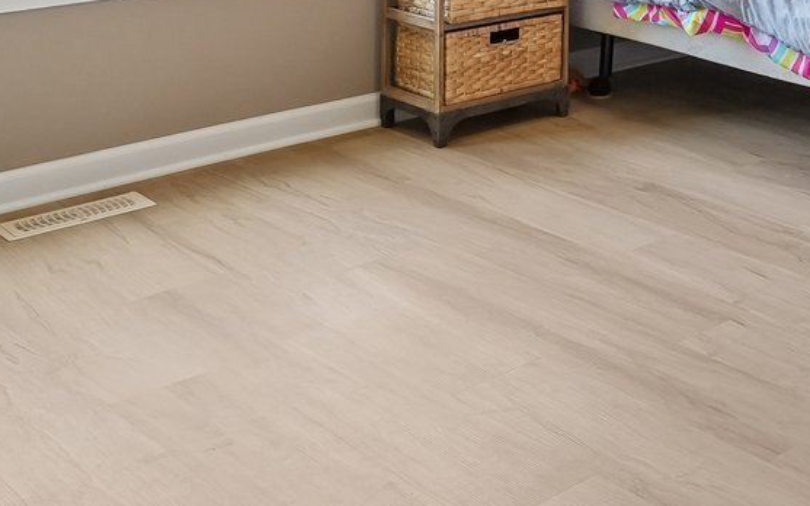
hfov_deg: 28.8
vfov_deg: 18.9
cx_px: 1006
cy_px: -260
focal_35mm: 60
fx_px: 1324
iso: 500
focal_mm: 16
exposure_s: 1/30
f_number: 8
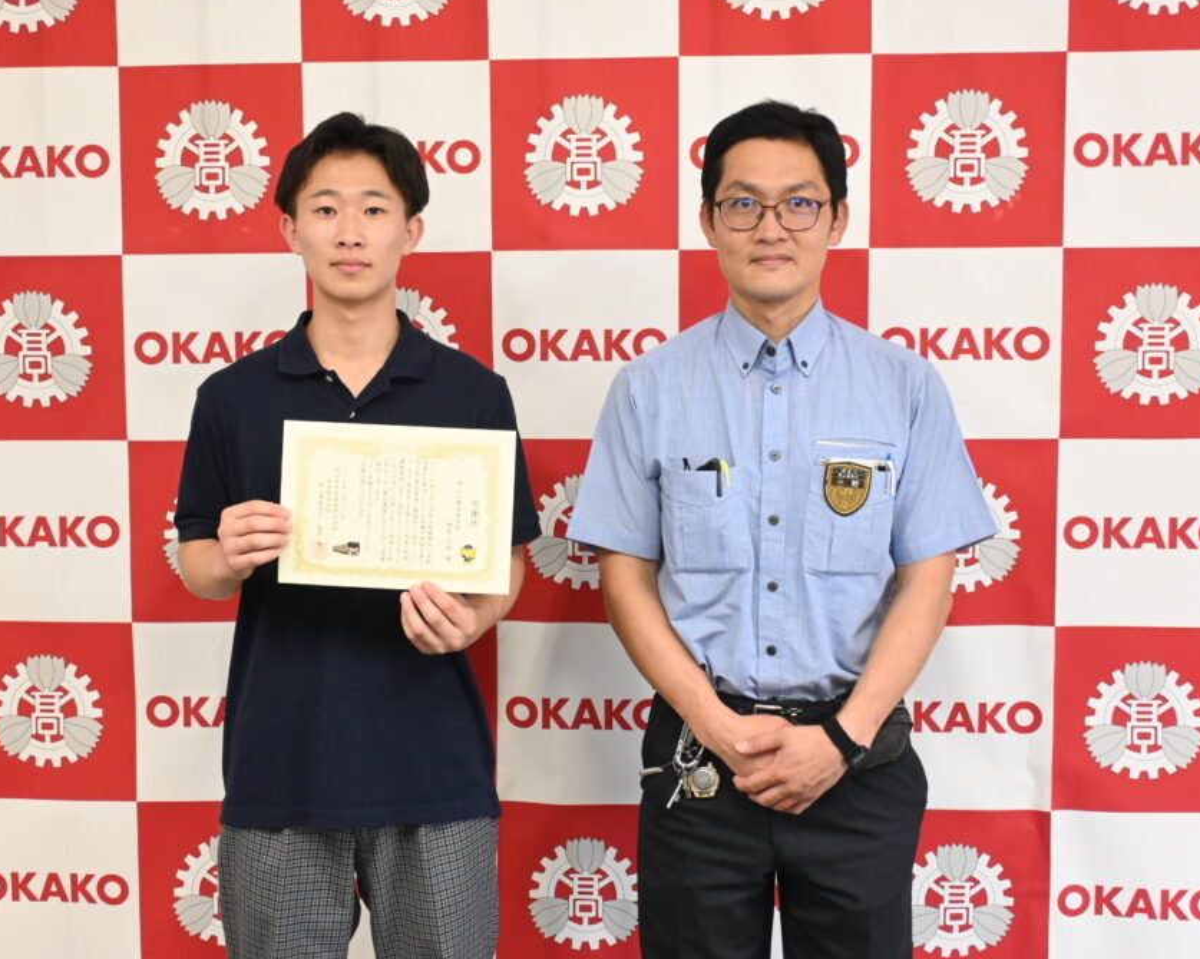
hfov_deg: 34.5
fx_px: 1927
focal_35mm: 54
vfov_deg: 27.9
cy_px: 485
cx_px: 522
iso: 2500
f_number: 5
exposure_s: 1/125
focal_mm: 31.5
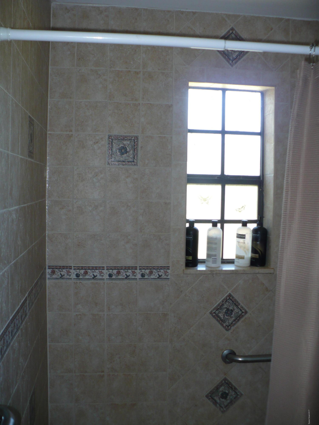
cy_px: 212
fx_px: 455
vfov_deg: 50.1
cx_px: 160
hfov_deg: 38.7
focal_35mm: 37
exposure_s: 1/30
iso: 100
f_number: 2.8
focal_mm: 6.1
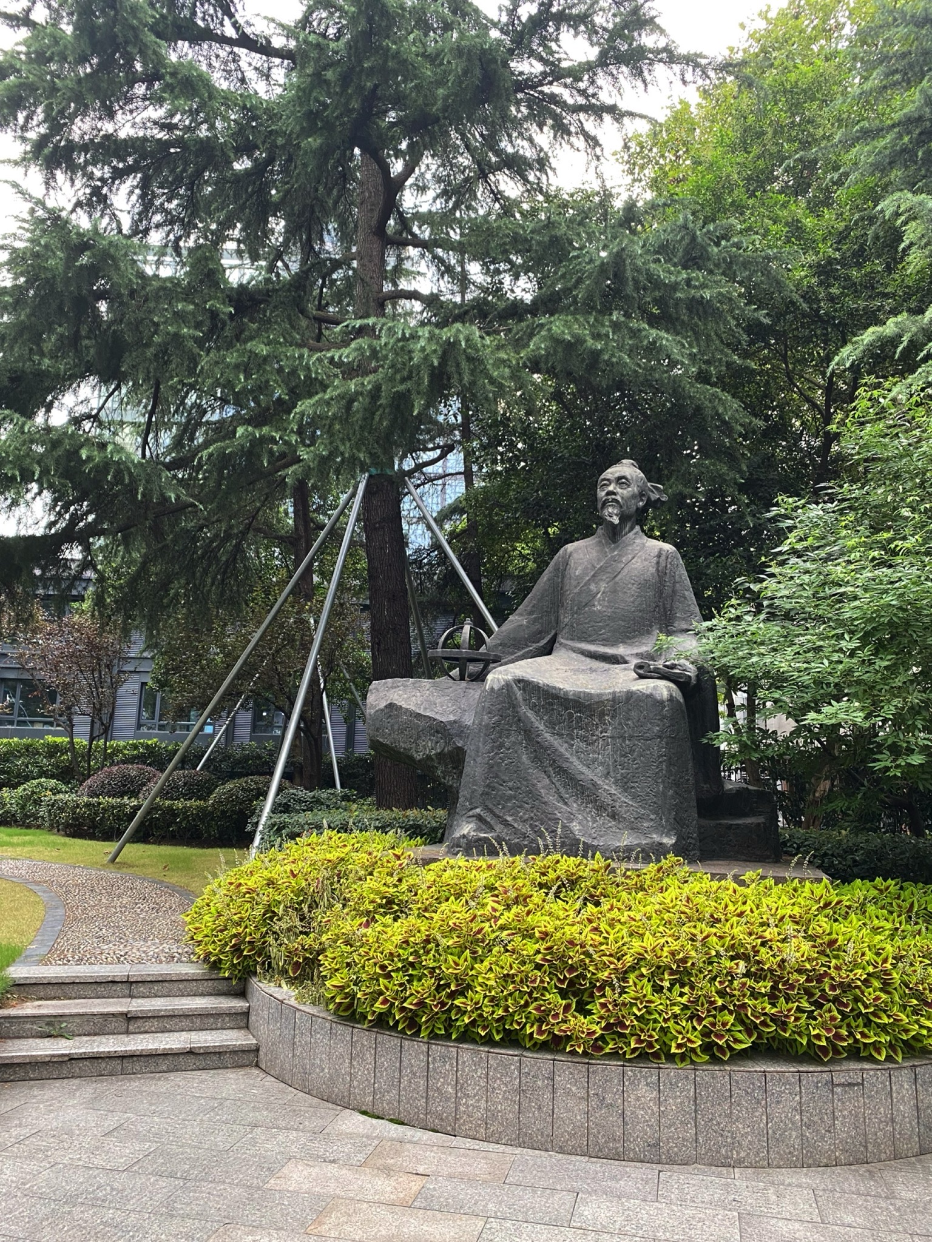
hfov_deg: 53.1
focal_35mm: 26
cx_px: 466
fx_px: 933
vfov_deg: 67.3
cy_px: 621
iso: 125
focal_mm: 4.25
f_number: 1.8
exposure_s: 1/92
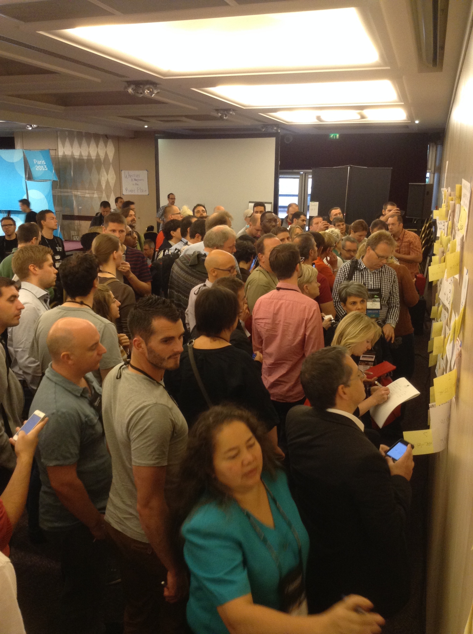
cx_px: 236
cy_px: 317
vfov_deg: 55.4
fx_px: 603
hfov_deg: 42.8
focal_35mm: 33
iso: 100
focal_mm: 3.3
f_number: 2.4
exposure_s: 1/24
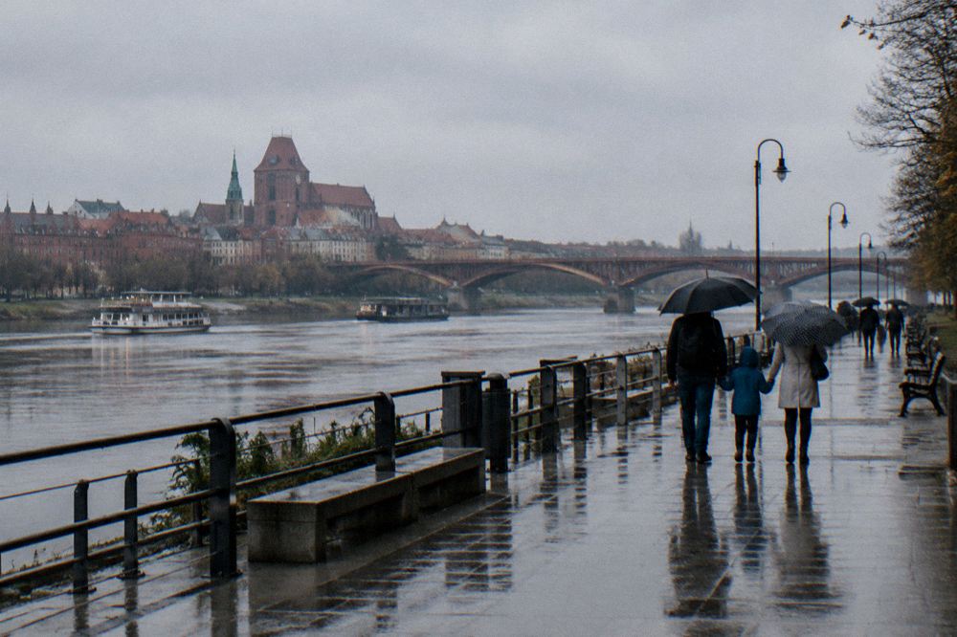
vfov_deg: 27.5
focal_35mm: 49
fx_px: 1302
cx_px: 478
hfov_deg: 40.4
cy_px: 318
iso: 500
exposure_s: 1/640
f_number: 8
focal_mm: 49
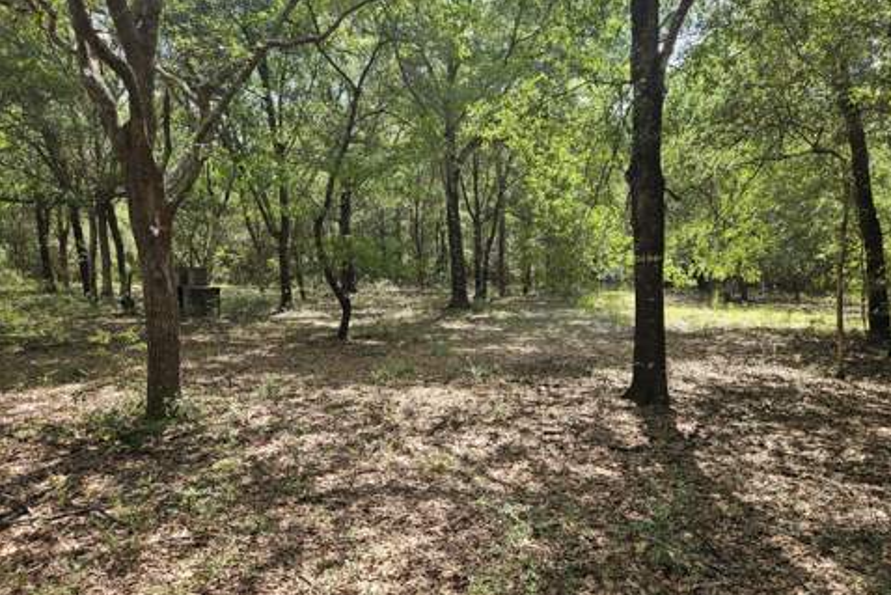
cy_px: 333
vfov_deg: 53.0
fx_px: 594
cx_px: 446
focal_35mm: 24
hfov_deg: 73.7
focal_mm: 5.4
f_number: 1.8
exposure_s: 1/266
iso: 25
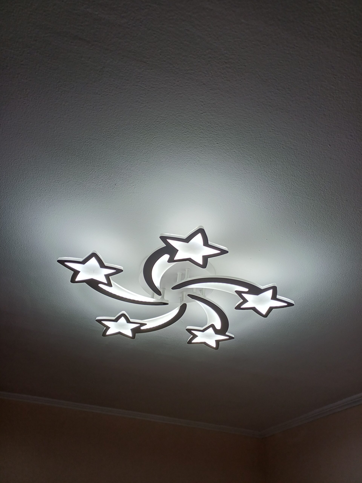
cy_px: 242
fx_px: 349
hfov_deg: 54.9
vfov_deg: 69.4
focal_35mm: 25
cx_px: 181
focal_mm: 4.65
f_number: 1.8
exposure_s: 1/137
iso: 50
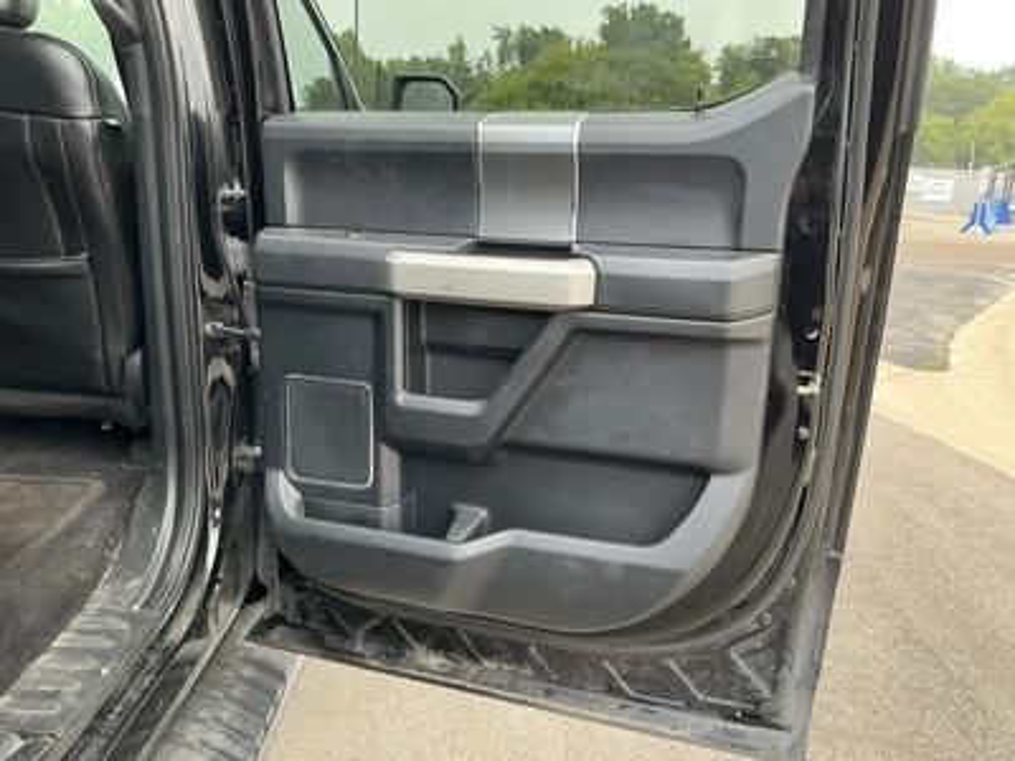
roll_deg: -4.4
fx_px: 821
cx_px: 508
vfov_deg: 49.7
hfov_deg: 63.4
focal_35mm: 28
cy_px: 380
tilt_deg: -12.4
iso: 32
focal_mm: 3
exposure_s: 1/122
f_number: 1.8
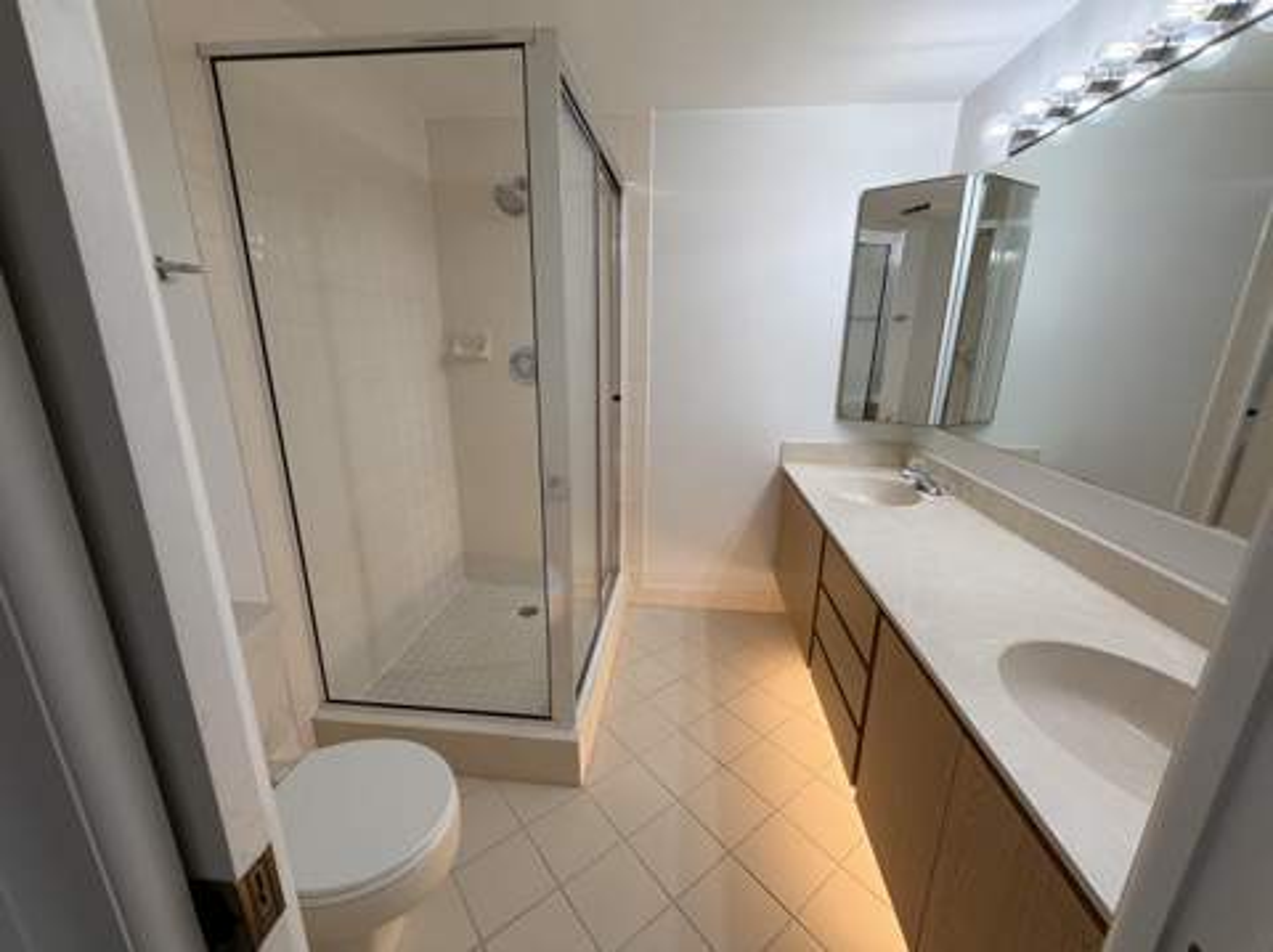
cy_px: 476
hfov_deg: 102.1
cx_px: 636
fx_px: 514
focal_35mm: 14
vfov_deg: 85.6
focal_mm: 2.22
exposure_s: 1/120
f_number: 2.2
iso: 125
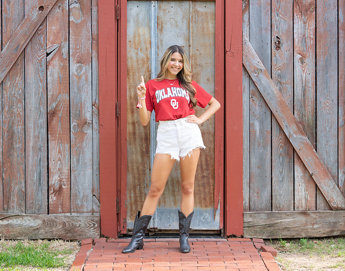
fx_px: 844
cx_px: 174
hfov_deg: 23.1
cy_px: 135
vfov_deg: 18.3
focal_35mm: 83
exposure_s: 1/400
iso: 125
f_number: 2.8
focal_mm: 70
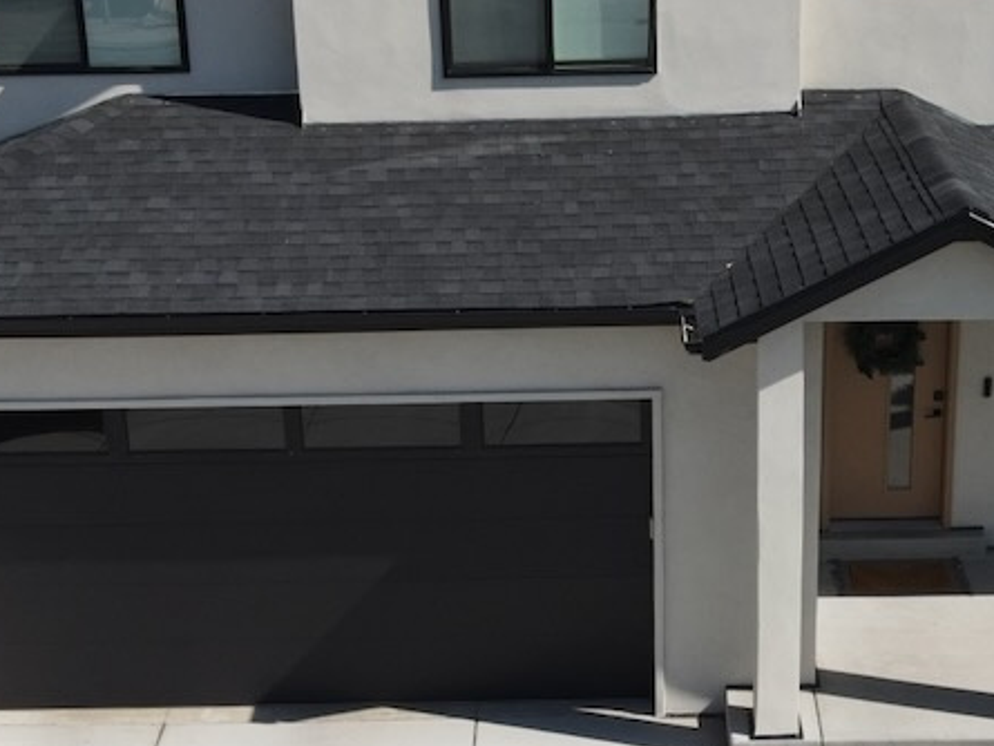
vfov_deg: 21.3
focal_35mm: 69
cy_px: 404
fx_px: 1982
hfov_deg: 28.1
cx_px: 612
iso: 110
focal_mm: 4.5
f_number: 2.8
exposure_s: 1/1000
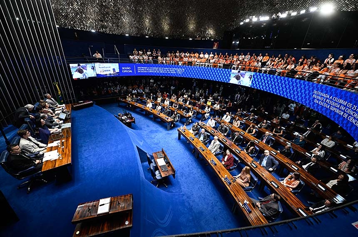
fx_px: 139
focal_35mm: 14
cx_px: 179
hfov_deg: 104.4
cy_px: 118
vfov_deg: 81.0
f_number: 4
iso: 3200
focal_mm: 14
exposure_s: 1/200
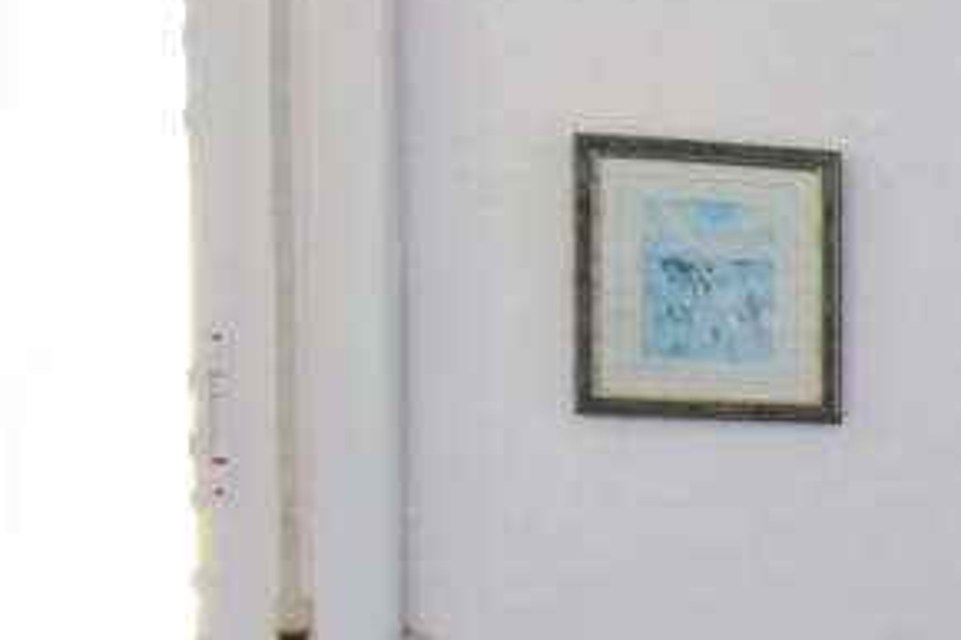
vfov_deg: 14.4
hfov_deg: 14.1
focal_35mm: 93
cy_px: 693
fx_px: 2481
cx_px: 2369
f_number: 5
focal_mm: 10
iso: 400
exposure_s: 1/100
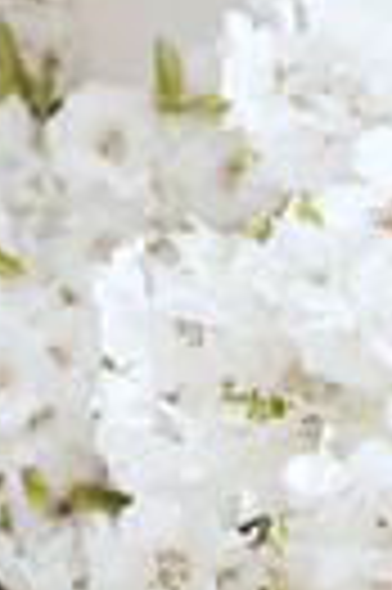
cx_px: -315
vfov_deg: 6.4
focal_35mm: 318
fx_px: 5207
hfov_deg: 4.3
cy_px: 959
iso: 200
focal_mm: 52
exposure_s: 1/60
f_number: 3.2
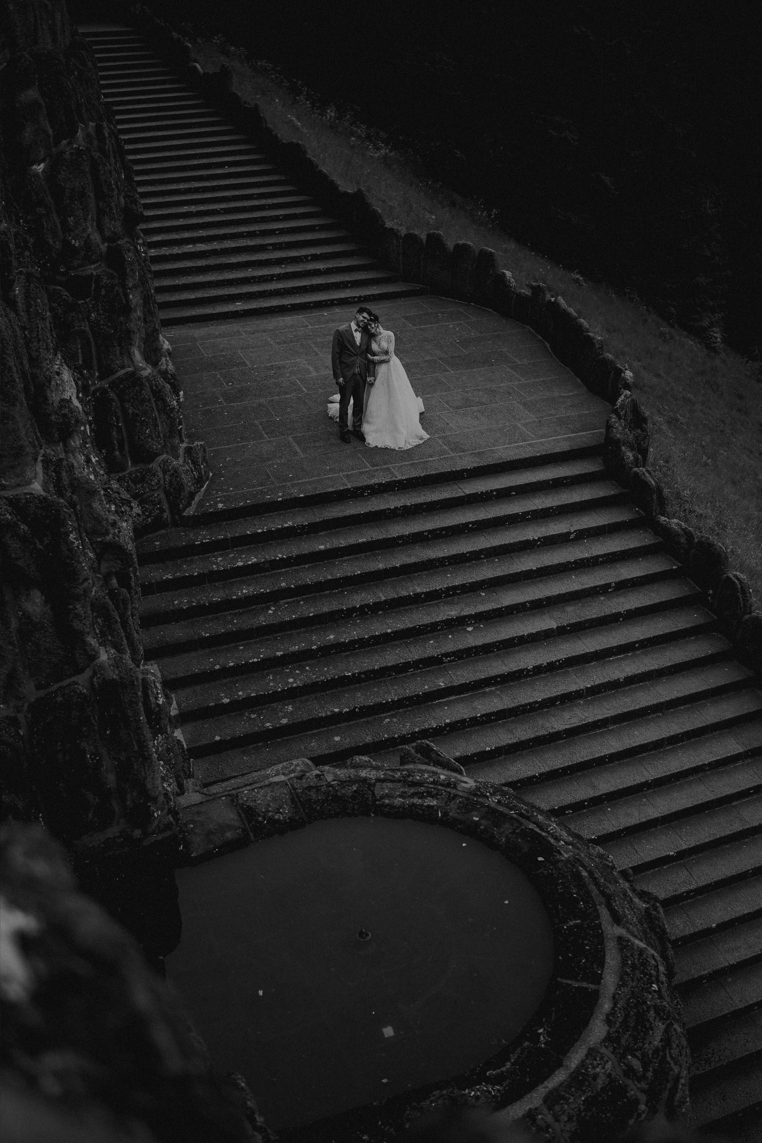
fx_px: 1111
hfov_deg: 37.9
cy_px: 572
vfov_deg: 54.4
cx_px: 381
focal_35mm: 35
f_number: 1.6
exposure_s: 1/3200
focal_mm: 35
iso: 200
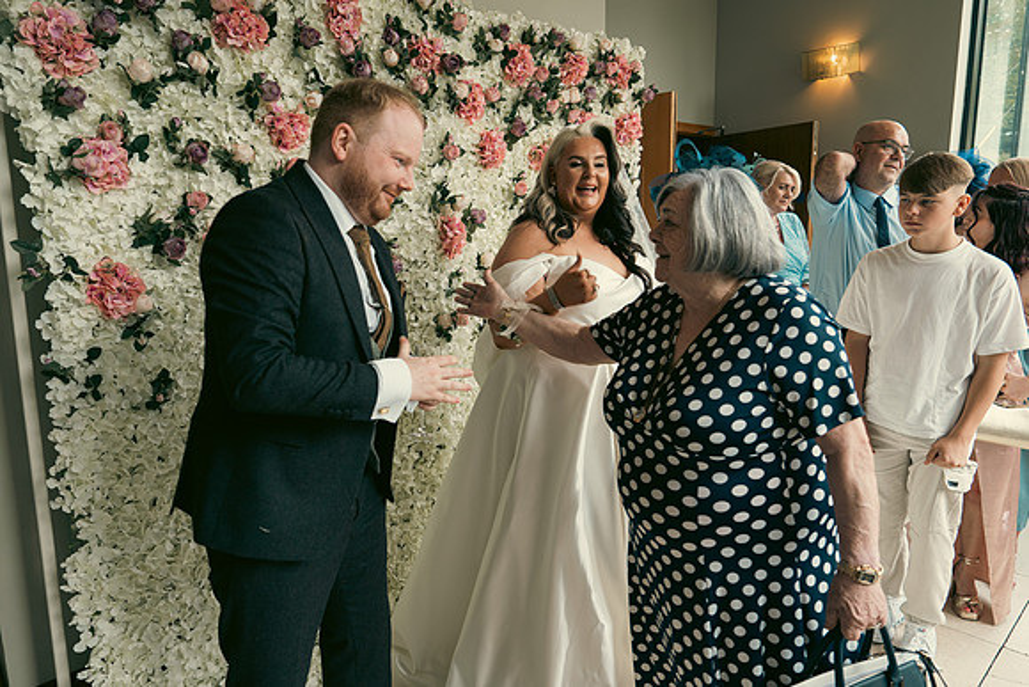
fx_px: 686
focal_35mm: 24
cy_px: 344
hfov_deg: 73.7
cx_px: 514
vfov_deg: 53.2
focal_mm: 24
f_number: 3.5
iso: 400
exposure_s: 1/160
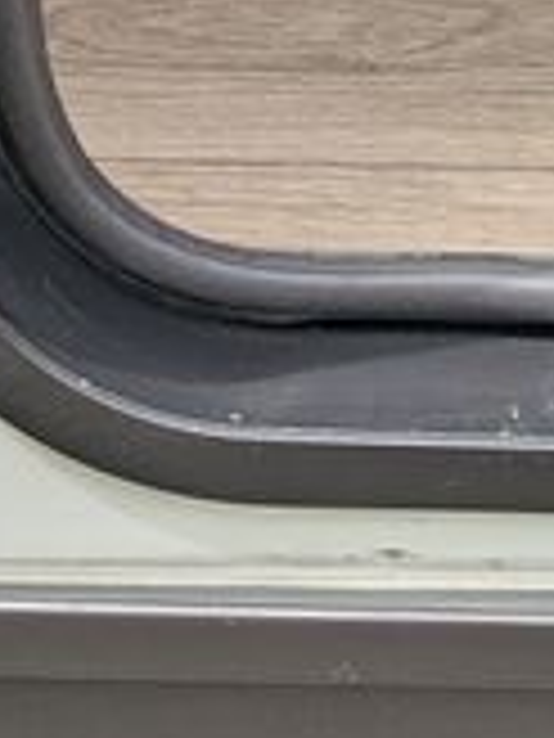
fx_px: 3201
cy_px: -778
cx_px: 957
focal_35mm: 150
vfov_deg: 11.7
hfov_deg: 9.5
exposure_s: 1/422
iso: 51
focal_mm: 6.81
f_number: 1.85
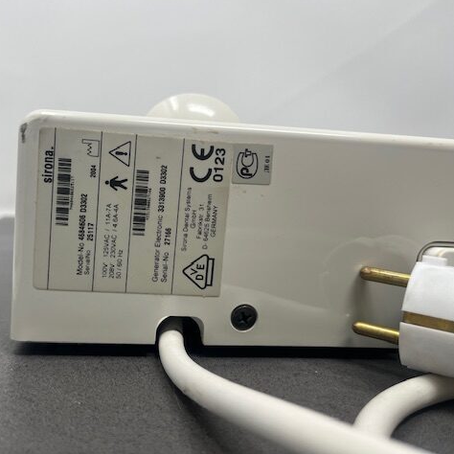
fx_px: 460
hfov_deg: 51.8
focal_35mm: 31
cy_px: 225
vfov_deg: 52.5
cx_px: 162
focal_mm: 5.1
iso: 40
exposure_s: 1/121
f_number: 1.6
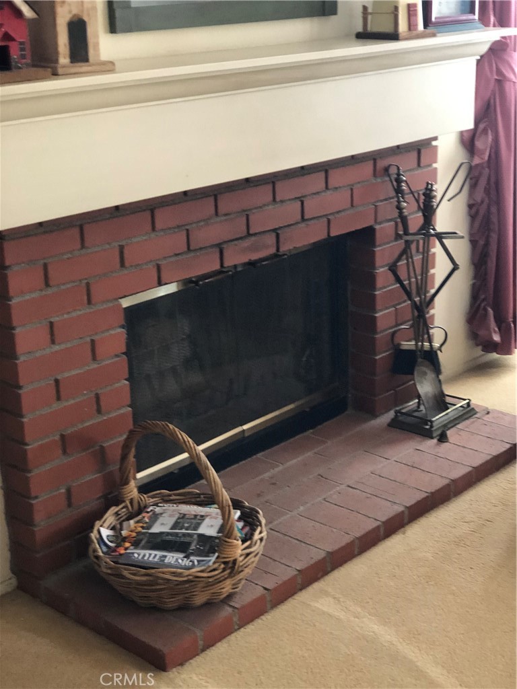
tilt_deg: -18.2
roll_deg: +2.3
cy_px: 344
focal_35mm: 57
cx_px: 258
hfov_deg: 25.7
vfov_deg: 33.8
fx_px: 1135
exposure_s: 1/30
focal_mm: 6.6
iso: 320
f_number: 2.8
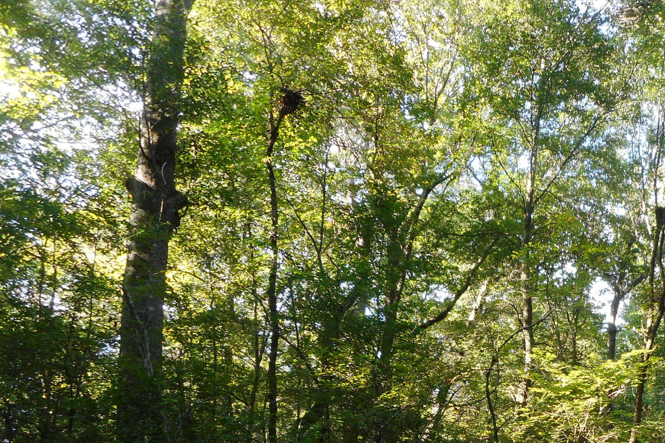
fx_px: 831
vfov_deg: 28.5
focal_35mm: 45
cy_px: 413
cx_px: 551
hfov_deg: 41.3
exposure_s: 1/30
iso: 140
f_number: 3.7
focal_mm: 4.5
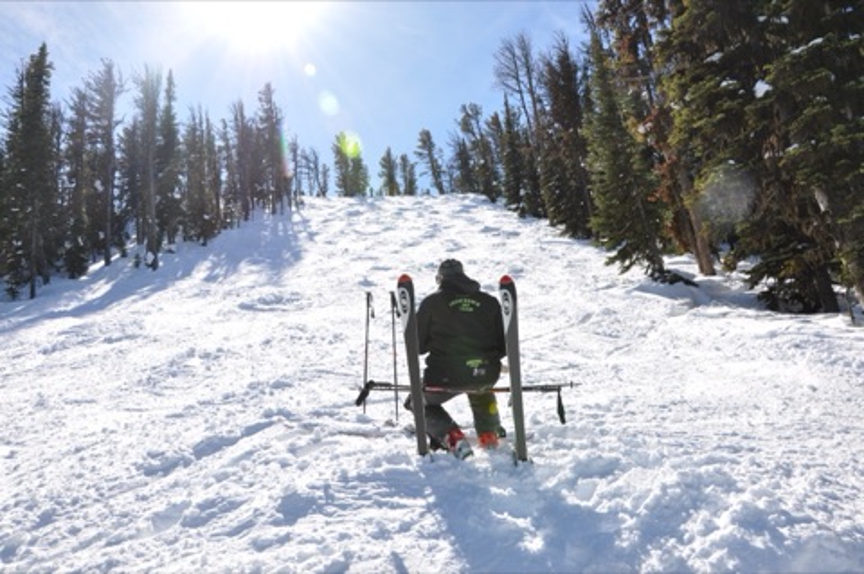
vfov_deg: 41.6
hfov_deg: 59.5
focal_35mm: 32
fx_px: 755
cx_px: 432
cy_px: 287
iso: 200
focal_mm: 21
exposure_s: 1/400
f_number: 10
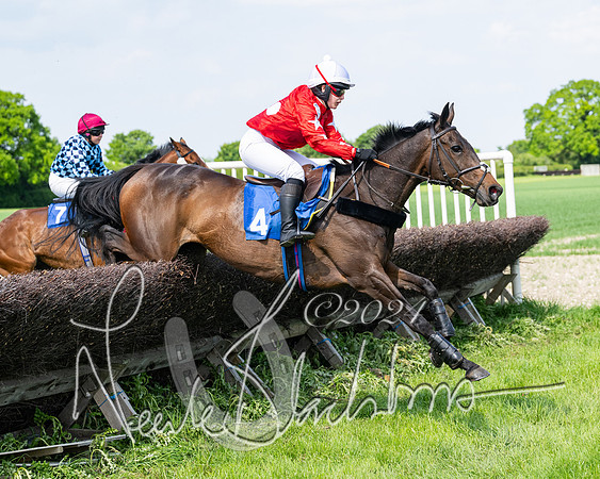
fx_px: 1685
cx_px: 284
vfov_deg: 16.2
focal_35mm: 95
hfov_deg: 20.2
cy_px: 288
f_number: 4
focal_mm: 70
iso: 400
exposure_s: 1/2500
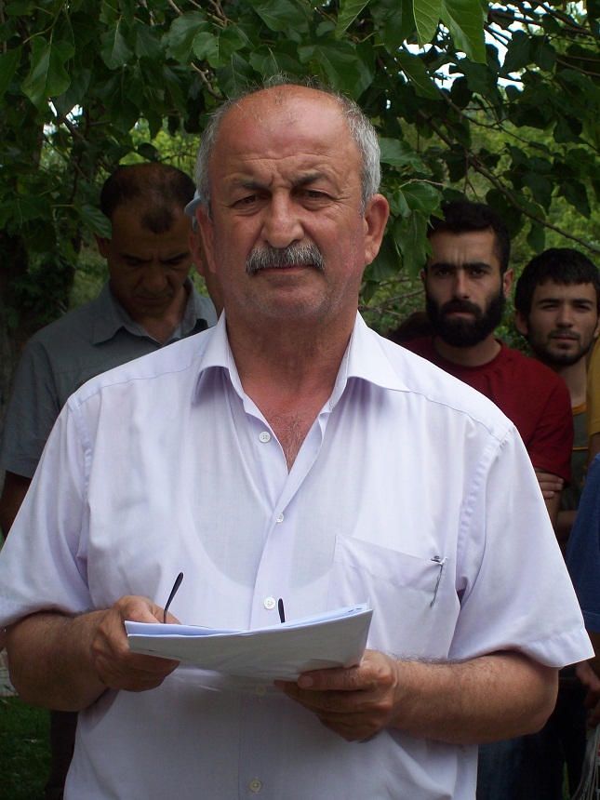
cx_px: 300
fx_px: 2496
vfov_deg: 18.2
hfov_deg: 13.7
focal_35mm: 108
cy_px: 400
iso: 80
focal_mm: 18
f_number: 4.8
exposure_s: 1/343
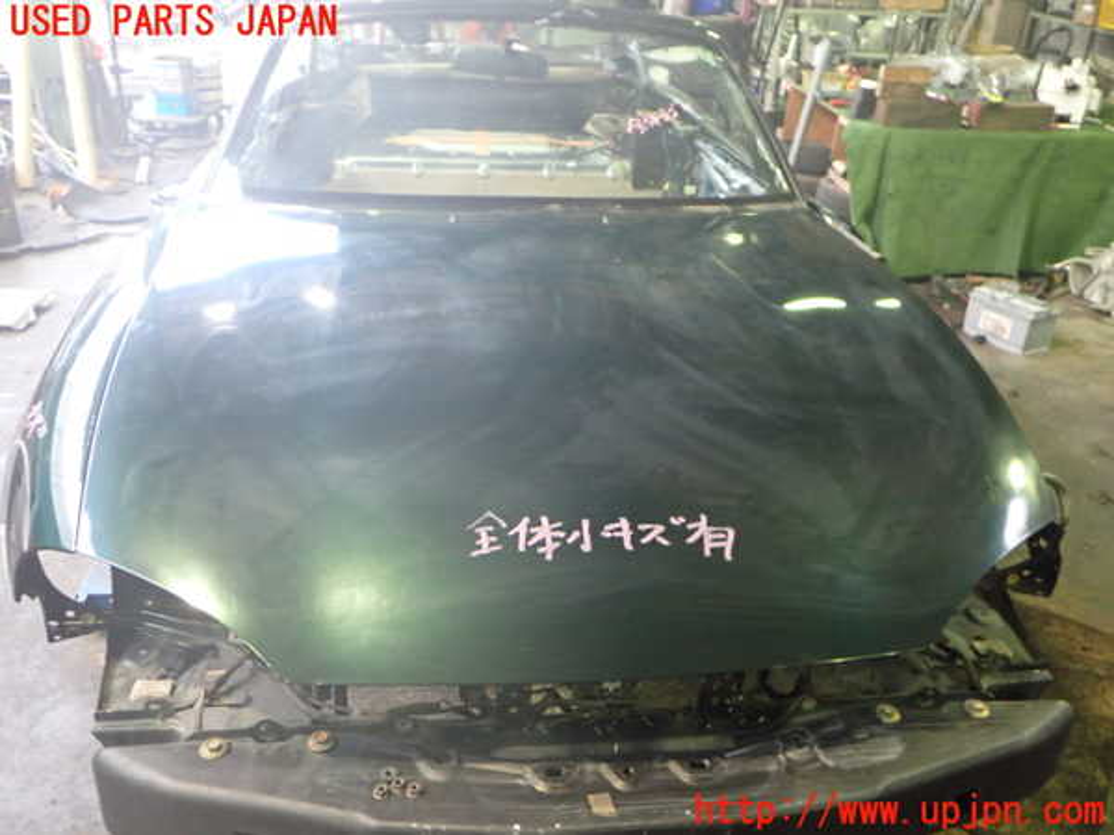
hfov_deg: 60.0
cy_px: 418
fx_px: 965
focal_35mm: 30
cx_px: 557
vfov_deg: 46.8
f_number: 2.3
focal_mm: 5.4
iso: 640
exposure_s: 1/30
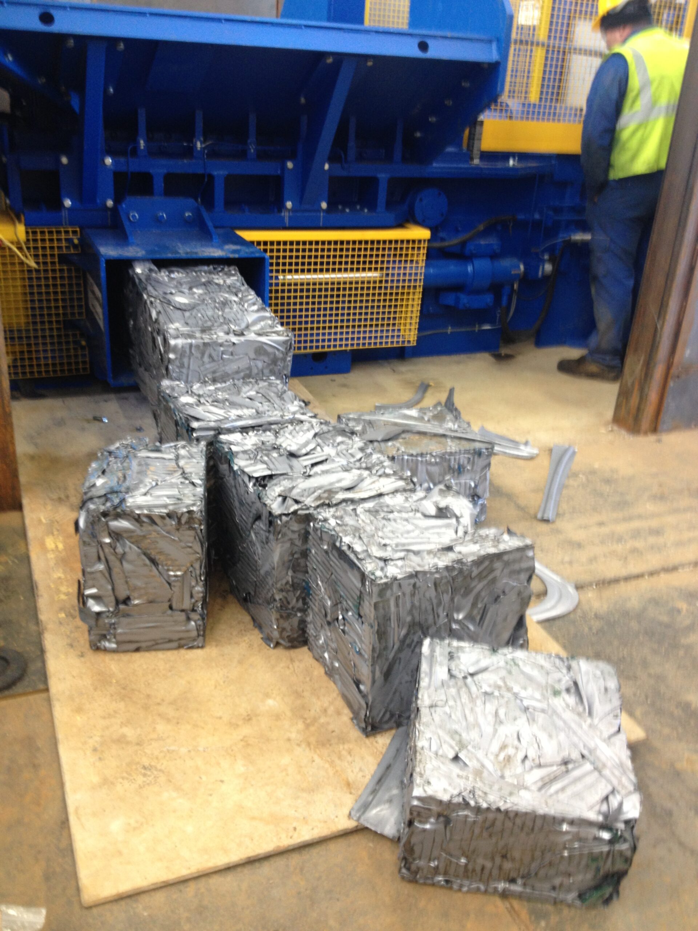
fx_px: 941
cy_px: 466
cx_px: 349
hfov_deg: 40.7
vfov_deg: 52.6
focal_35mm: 35
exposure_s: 1/20
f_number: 2.4
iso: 80
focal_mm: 4.28
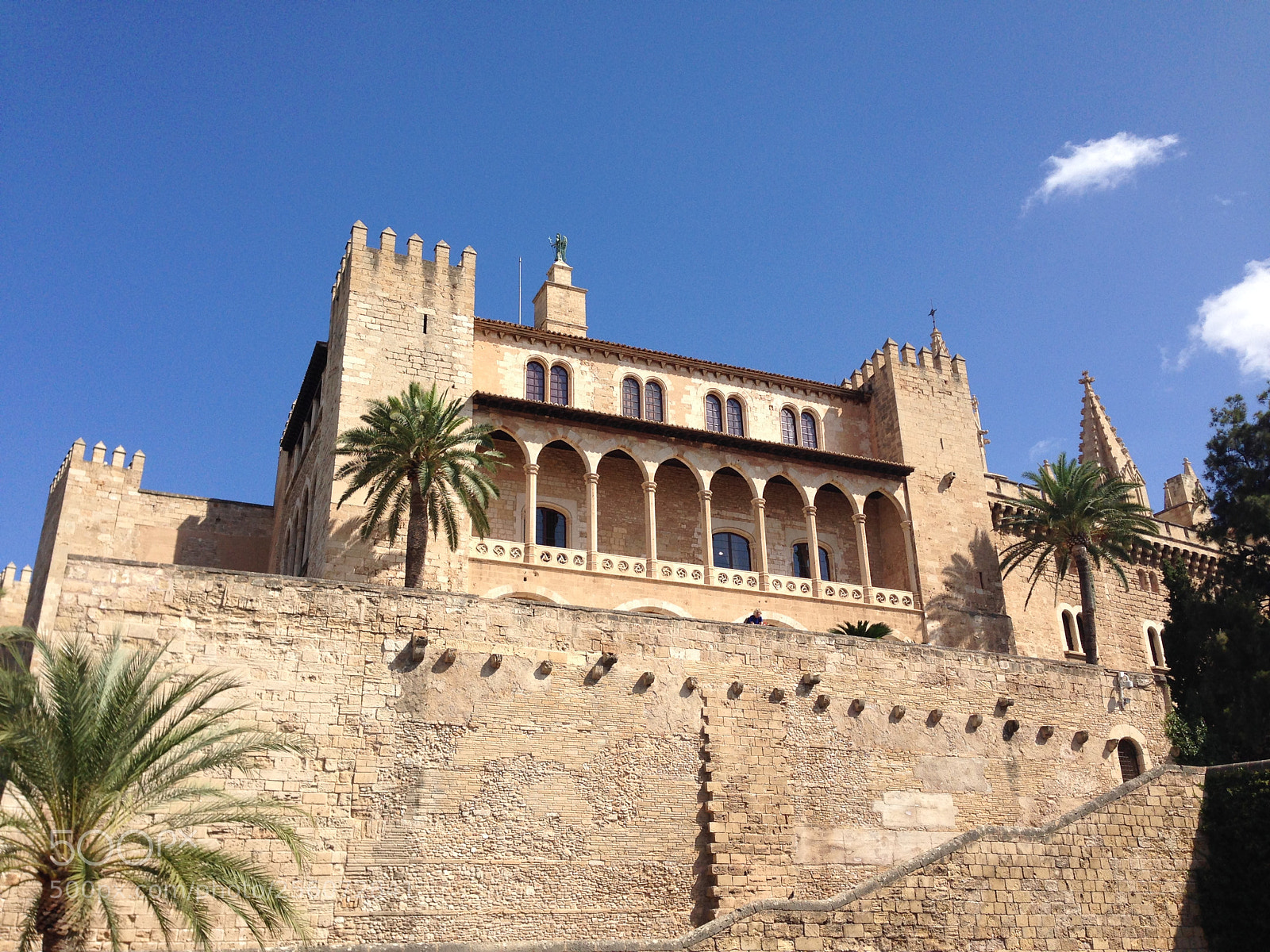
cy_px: 476
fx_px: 1211
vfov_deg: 42.9
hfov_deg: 55.4
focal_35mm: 33
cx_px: 635
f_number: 2.4
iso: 50
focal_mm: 4.12
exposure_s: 1/1869
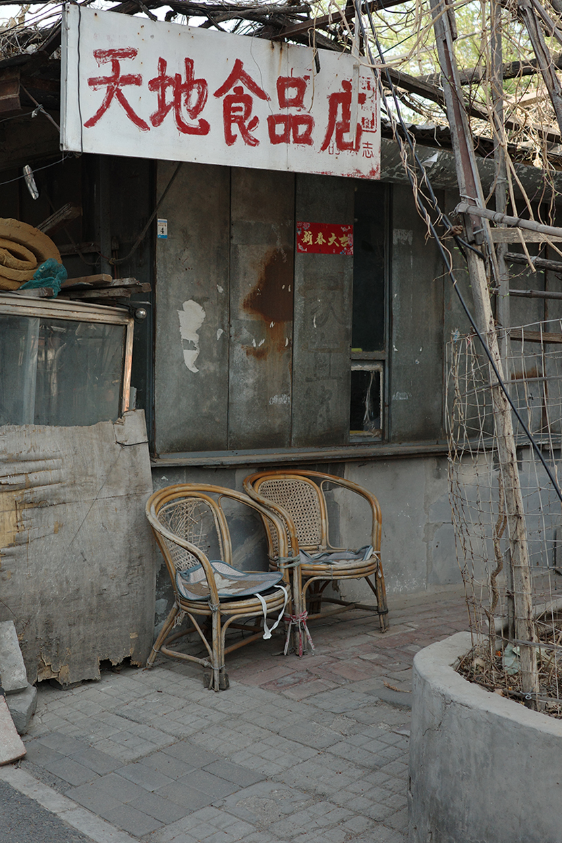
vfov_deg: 41.1
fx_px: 1124
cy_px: 372
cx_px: 240
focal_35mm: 48
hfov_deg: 28.0
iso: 500
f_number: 2.8
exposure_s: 1/1250
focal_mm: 26
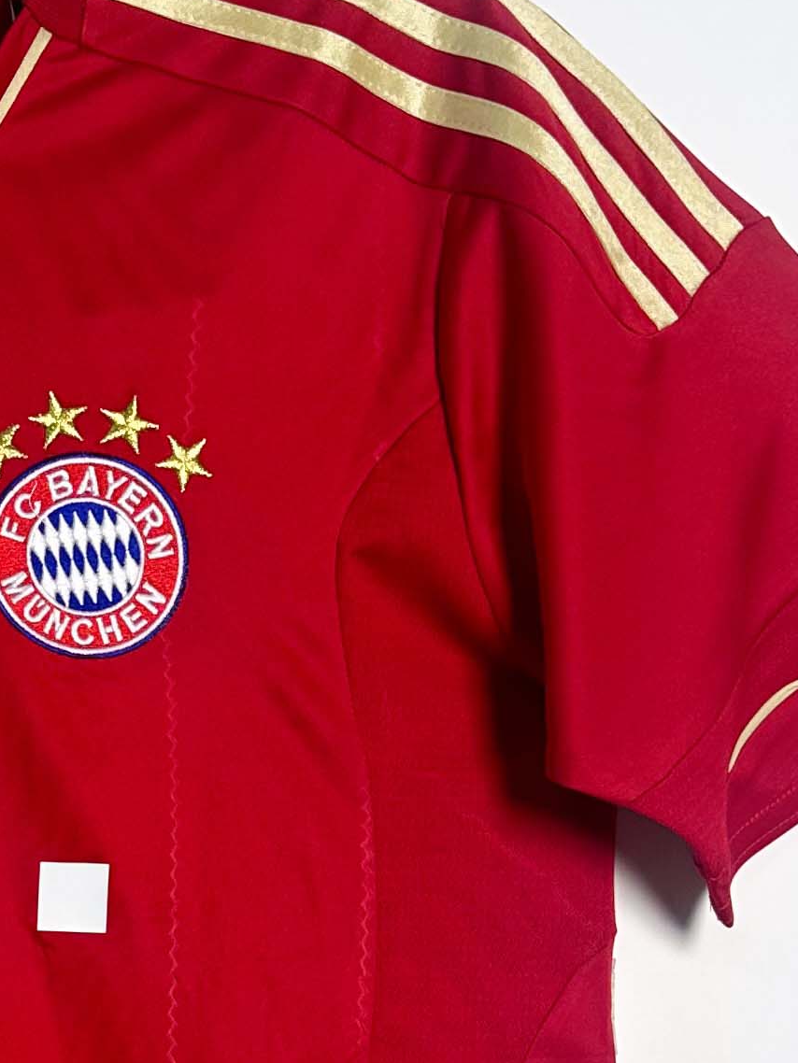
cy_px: 1111
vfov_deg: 22.0
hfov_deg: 16.4
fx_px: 2612
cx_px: -249
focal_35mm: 85
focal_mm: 6.86
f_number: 1.78
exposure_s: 1/100
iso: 64
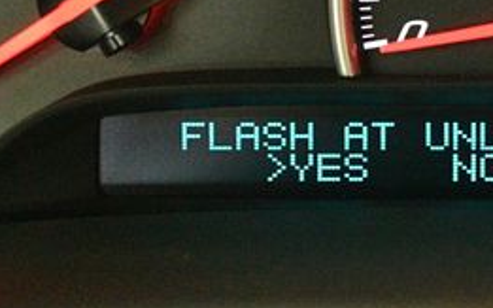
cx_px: 406
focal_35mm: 120
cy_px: 53
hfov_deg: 17.2
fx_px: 1612
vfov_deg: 10.9
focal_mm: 32
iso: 12800
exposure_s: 1/60
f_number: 4.8
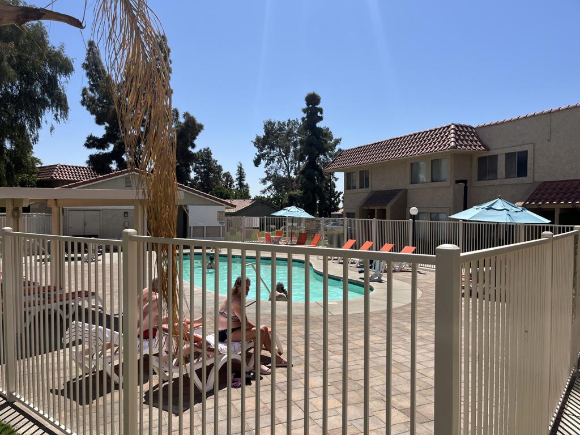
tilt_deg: -1.4
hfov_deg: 67.3
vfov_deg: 53.1
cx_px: 290
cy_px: 218
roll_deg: -0.3
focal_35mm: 26
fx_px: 436
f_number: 1.6
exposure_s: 1/5076
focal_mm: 5.1
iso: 50
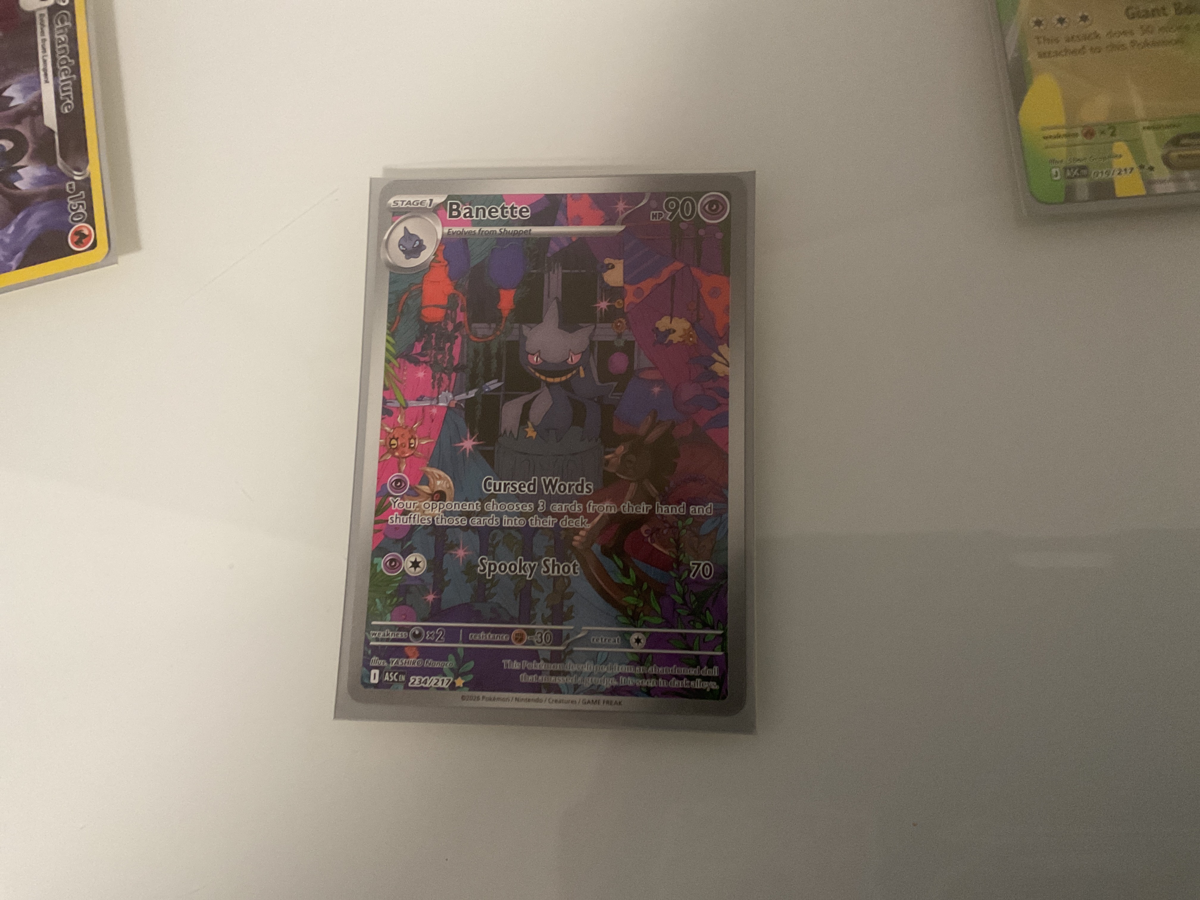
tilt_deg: -80.8
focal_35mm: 29
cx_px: 600
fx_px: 1005
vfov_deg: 48.2
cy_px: 450
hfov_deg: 61.7
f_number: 1.8
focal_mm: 3
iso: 320
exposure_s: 1/40
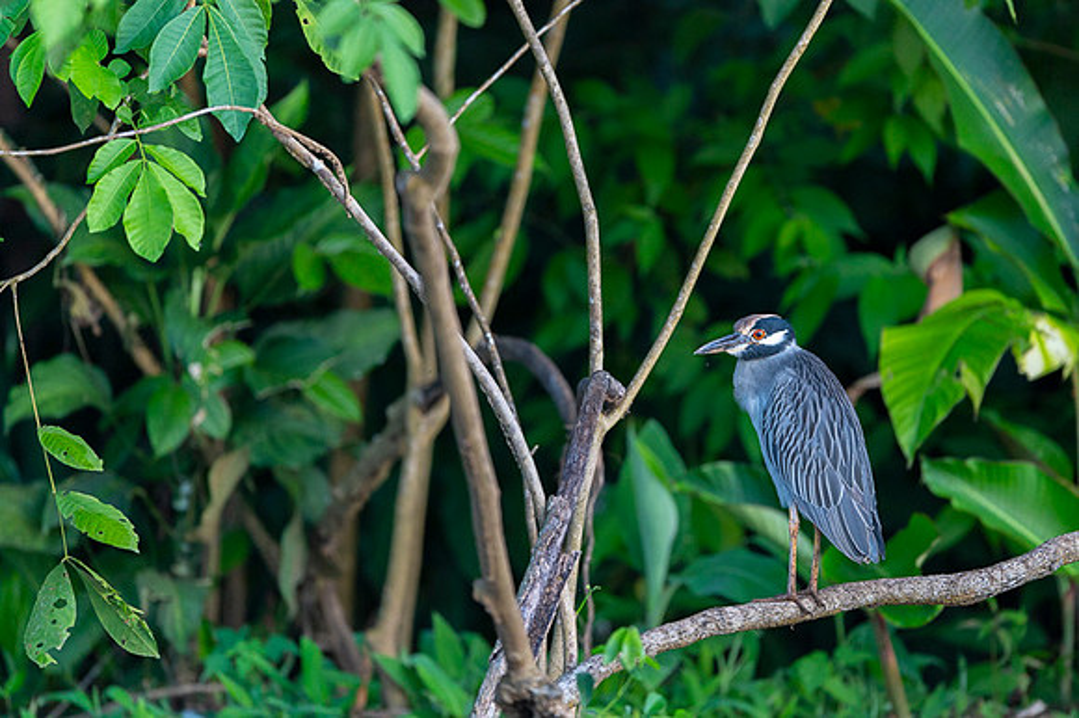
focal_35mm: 562
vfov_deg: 2.4
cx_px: 607
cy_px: 404
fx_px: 16849
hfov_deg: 3.7
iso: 800
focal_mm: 500
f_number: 4
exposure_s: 1/500
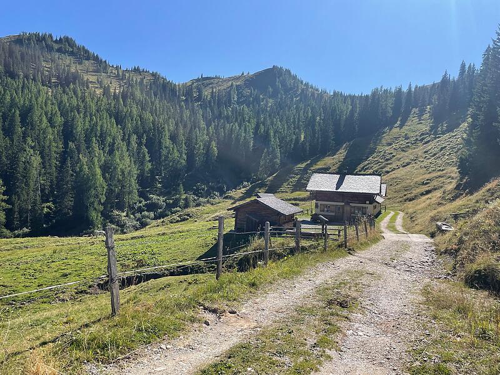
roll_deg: -3.0
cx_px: 250
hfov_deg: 67.3
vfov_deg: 53.1
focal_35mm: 26
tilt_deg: +0.2
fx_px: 376
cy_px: 188
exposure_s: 1/2882
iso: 32
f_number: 1.6
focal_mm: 4.2
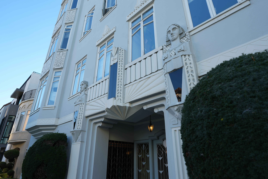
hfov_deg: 81.2
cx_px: 134
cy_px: 90
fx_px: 156
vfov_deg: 59.5
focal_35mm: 21
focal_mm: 21
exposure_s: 1/400
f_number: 2.8
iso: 100
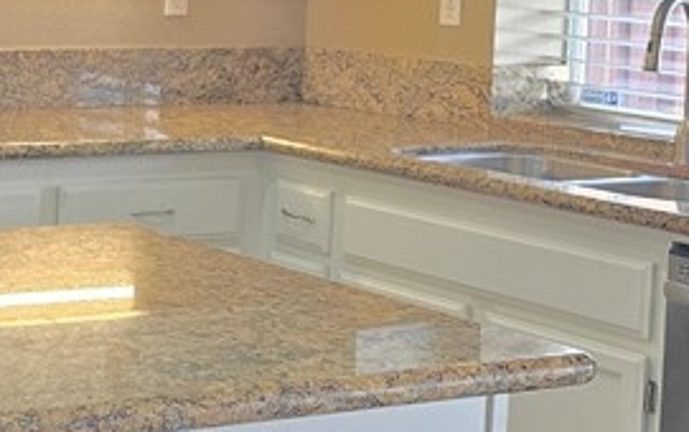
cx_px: -229
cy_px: 48
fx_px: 1729
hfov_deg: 20.4
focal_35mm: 92
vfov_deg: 14.1
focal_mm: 6.3
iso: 160
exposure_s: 1/120
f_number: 1.7
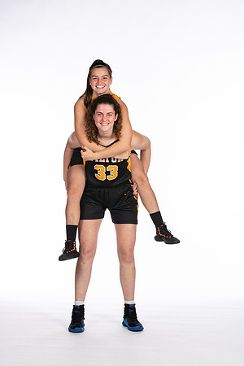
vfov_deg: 19.5
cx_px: 122
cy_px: 183
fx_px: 1067
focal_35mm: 105
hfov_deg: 13.0
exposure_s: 1/100
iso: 100
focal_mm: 70
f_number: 5.6
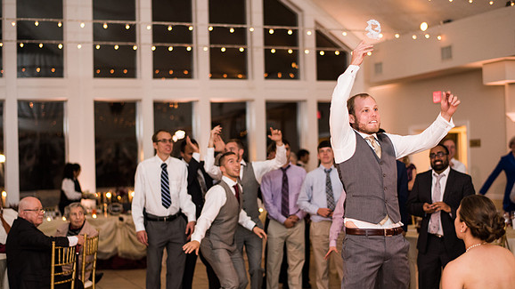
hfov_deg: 34.4
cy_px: 165
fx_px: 833
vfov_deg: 19.7
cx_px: 258
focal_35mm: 61
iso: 1000
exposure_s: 1/200
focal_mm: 58
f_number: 2
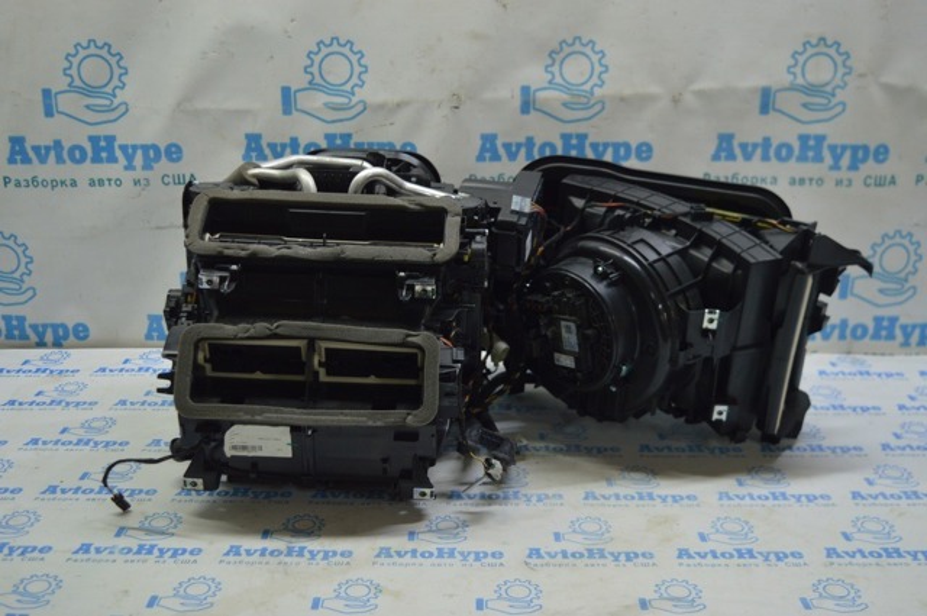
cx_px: 464
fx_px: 1042
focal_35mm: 40
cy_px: 308
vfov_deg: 32.9
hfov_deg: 48.0
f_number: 4
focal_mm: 27
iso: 400
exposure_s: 1/50
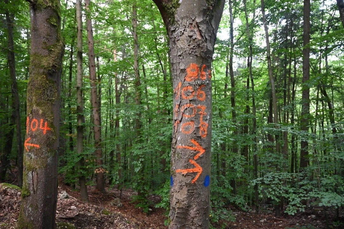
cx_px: 172
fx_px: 253
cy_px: 114
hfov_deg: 68.4
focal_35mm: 26
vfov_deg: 48.7
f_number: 4
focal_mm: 26.5
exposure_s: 1/125
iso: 2200
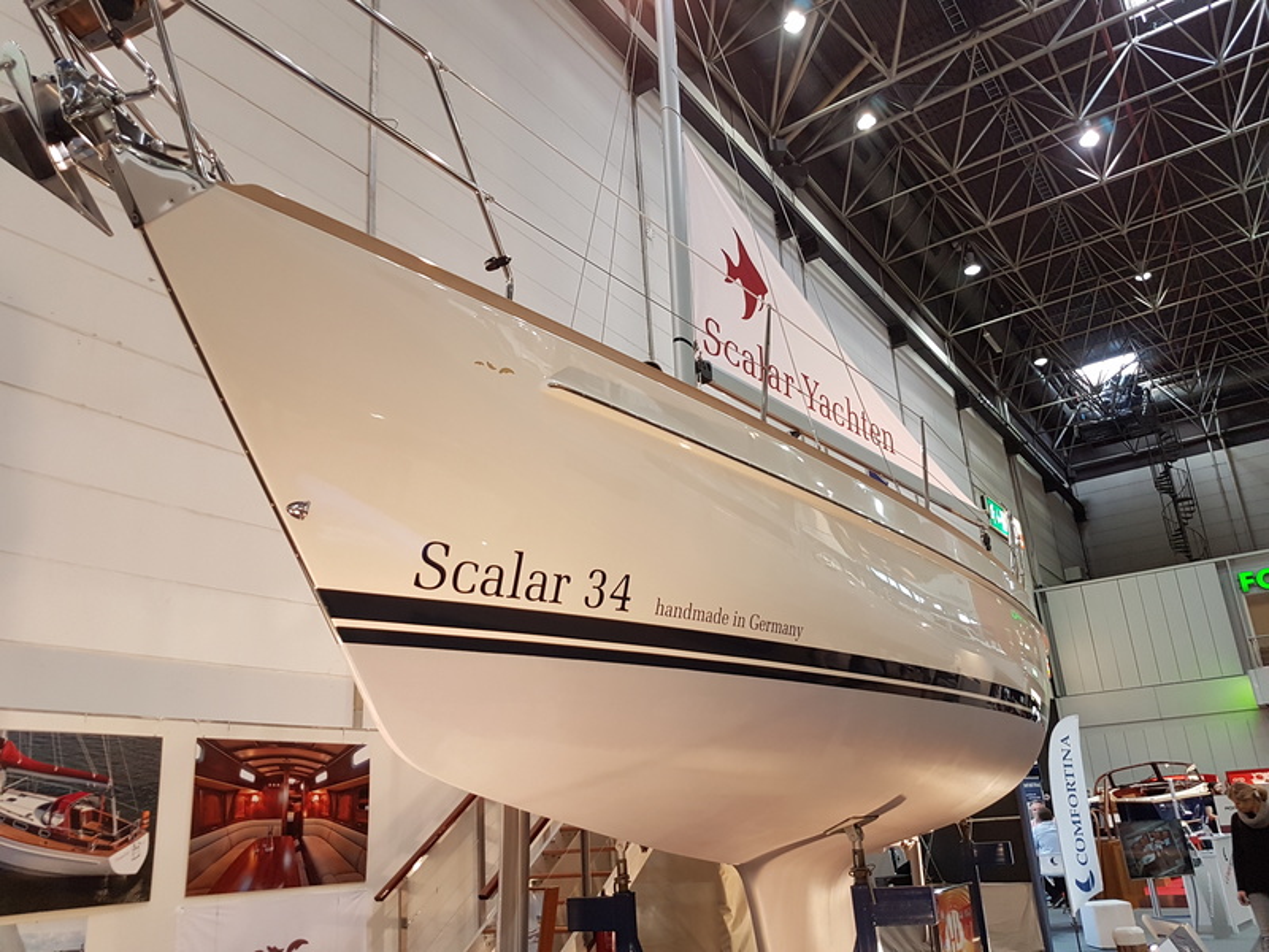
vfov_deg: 53.1
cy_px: 476
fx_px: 953
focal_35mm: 26
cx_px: 634
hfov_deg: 67.3
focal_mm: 4.2
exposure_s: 1/50
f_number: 1.7
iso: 100
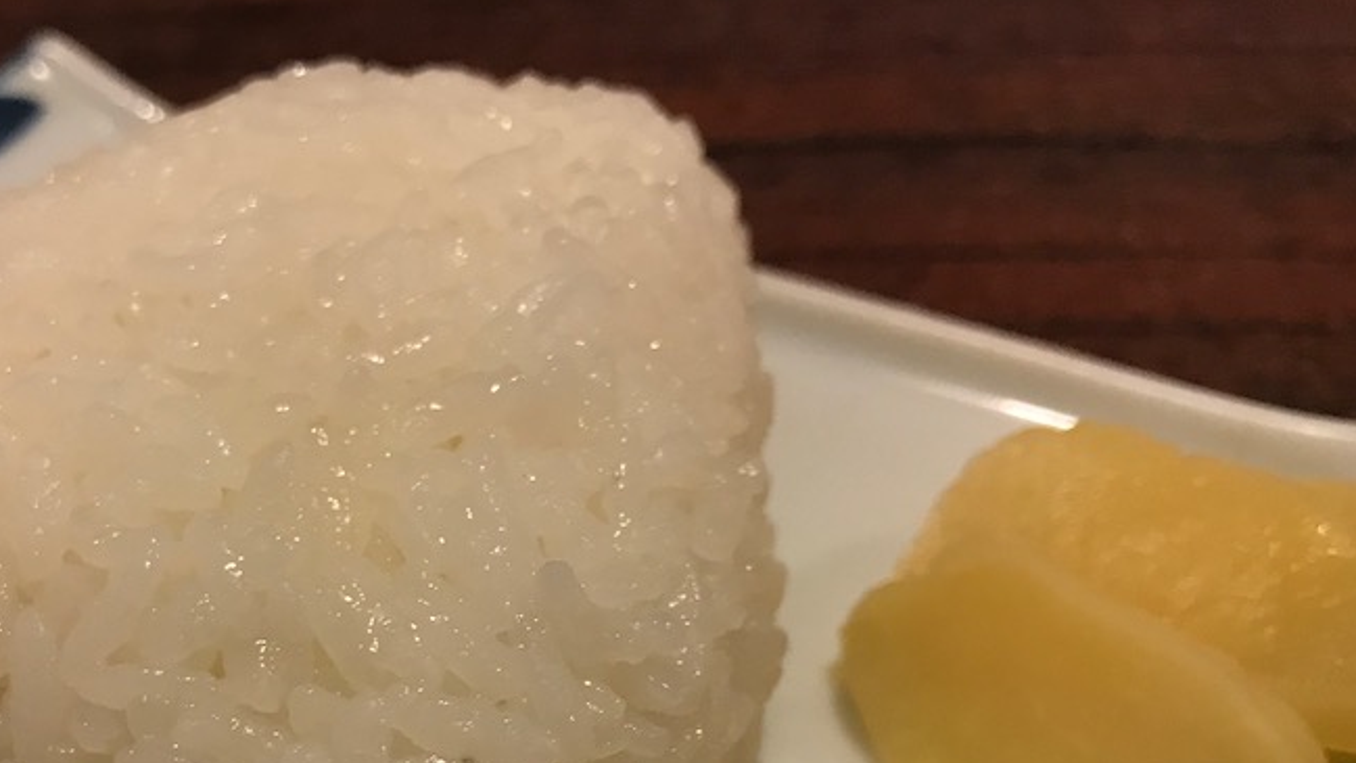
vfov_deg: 24.2
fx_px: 1690
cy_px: 773
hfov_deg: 42.8
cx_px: 403
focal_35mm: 47
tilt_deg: -51.2
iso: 40
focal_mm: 3.99
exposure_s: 1/20
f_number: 1.8
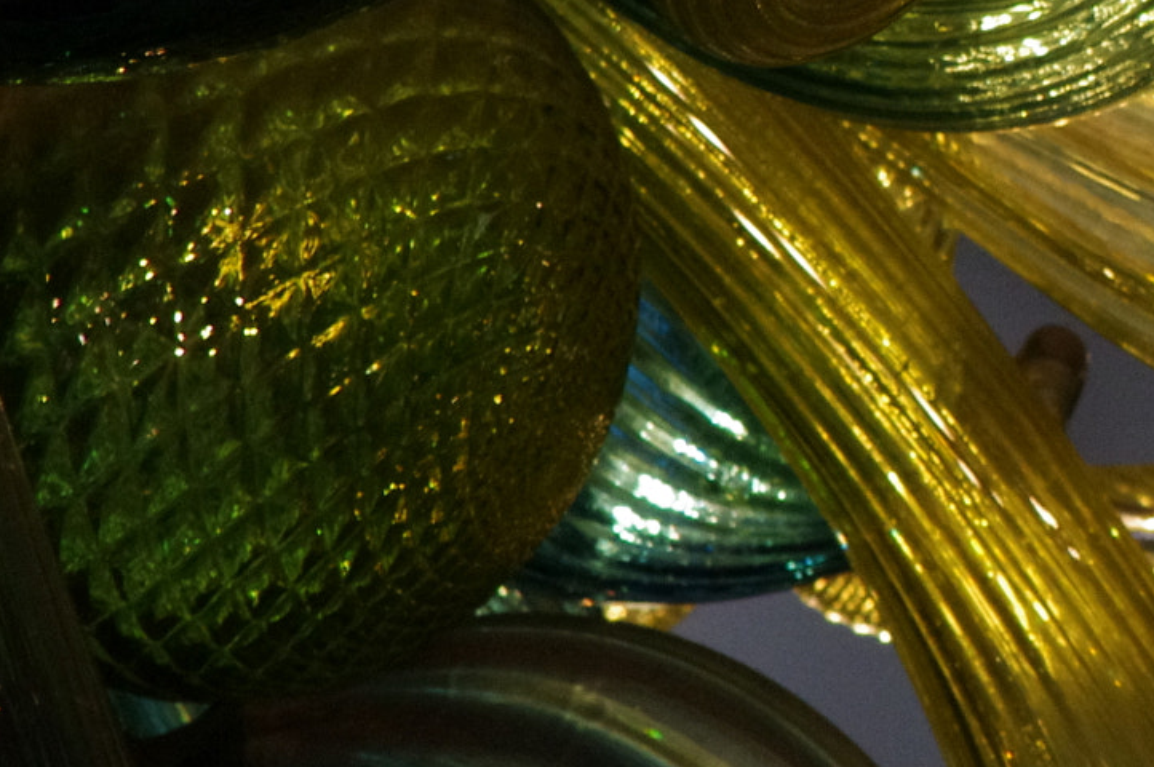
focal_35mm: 1276
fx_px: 40865
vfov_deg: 1.1
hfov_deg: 1.6
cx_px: 1375
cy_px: 153
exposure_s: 1/60
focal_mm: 300
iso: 1600
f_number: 10
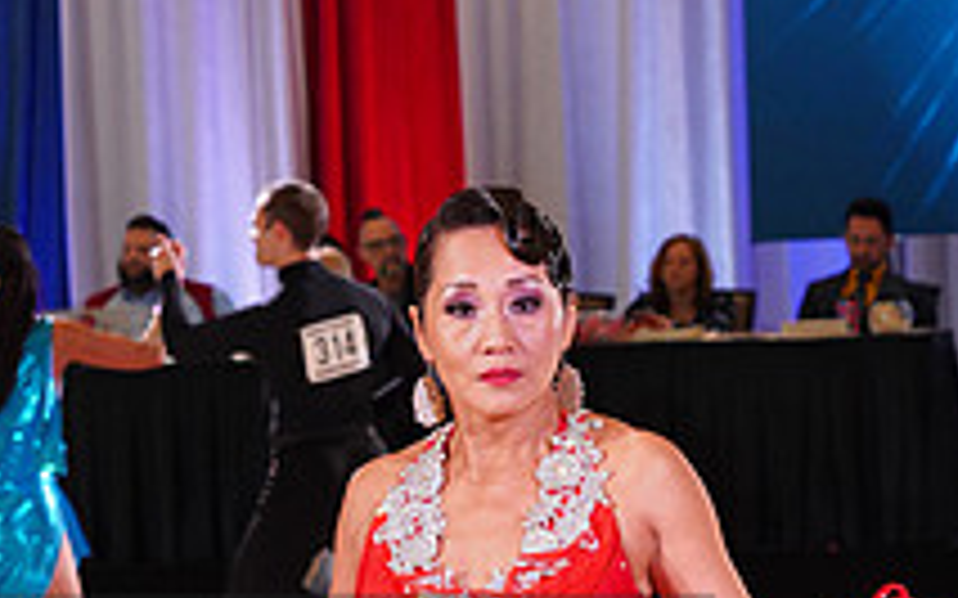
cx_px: 97
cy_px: 746
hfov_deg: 11.9
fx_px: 4568
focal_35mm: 175
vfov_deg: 7.4
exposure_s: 1/160
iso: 1600
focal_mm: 63
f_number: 5.6
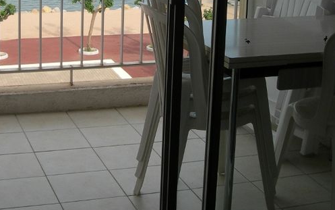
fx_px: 740
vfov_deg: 15.8
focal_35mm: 81
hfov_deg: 25.5
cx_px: 152
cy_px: -2
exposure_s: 1/196
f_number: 4.8
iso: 50
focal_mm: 7.8
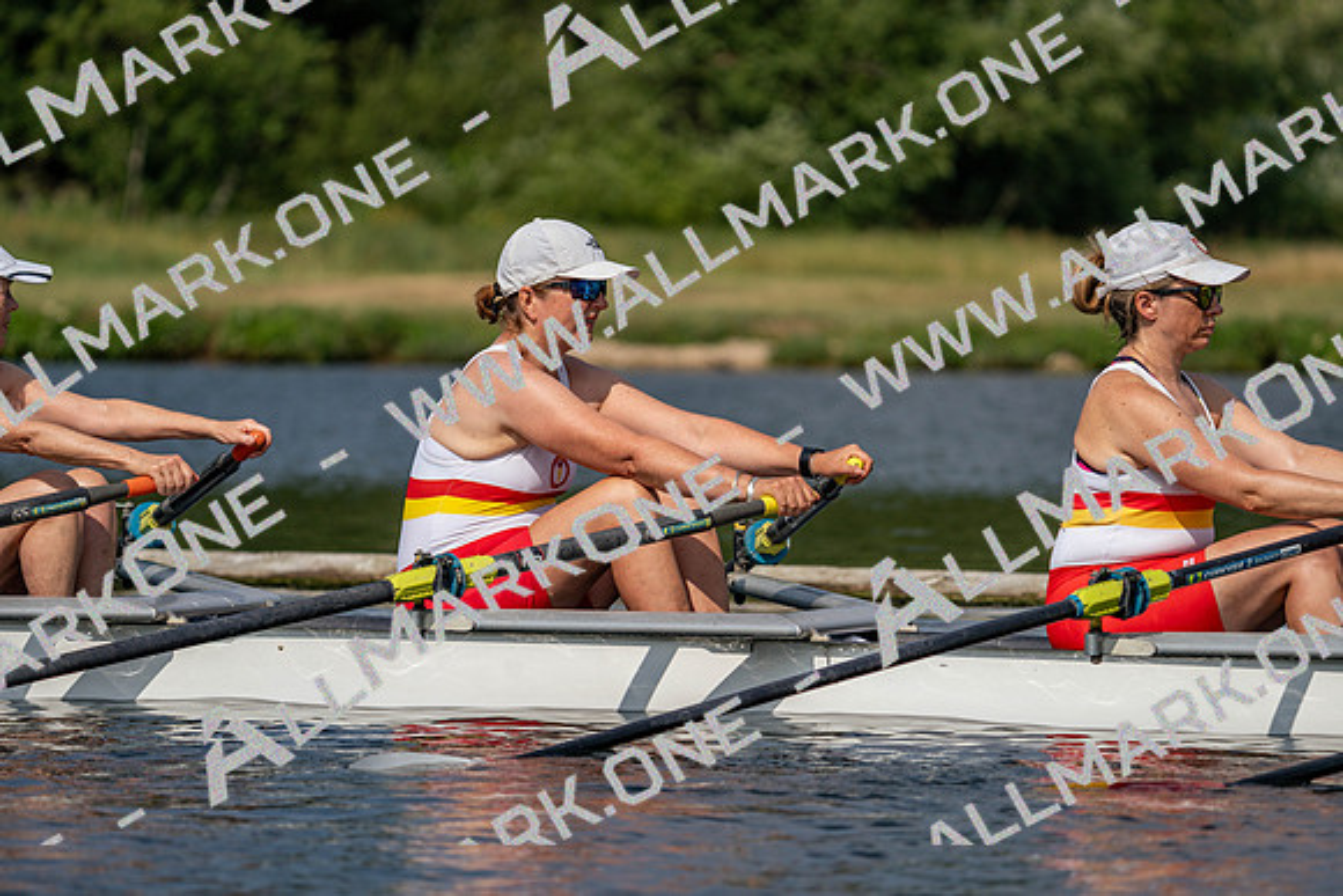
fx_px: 10448
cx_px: 672
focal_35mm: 280
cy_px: 448
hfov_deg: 7.4
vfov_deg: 4.9
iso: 125
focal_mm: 280
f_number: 5.6
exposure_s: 1/1600
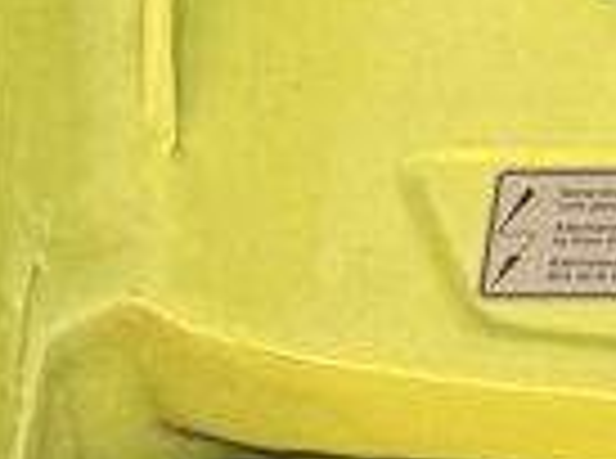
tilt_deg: -32.2
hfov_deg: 5.1
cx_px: 2208
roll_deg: -1.7
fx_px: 6389
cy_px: -310
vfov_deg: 4.1
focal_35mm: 360
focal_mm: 6.76
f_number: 1.78
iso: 80
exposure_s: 1/740
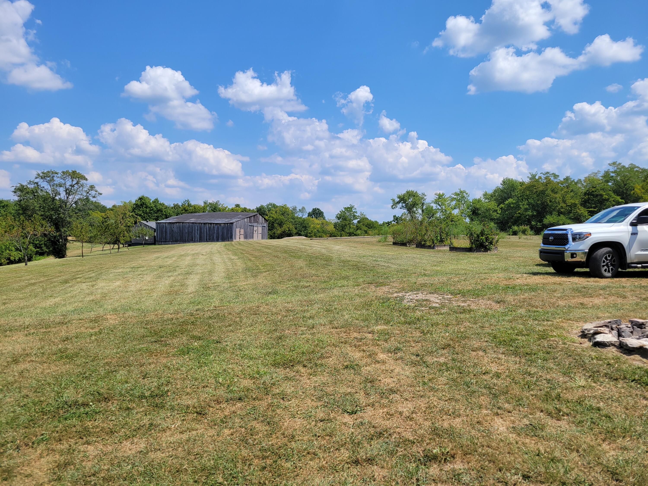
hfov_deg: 67.3
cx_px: 324
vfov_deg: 53.1
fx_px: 487
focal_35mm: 26
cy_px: 243
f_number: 1.8
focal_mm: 5.4
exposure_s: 1/3177
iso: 40
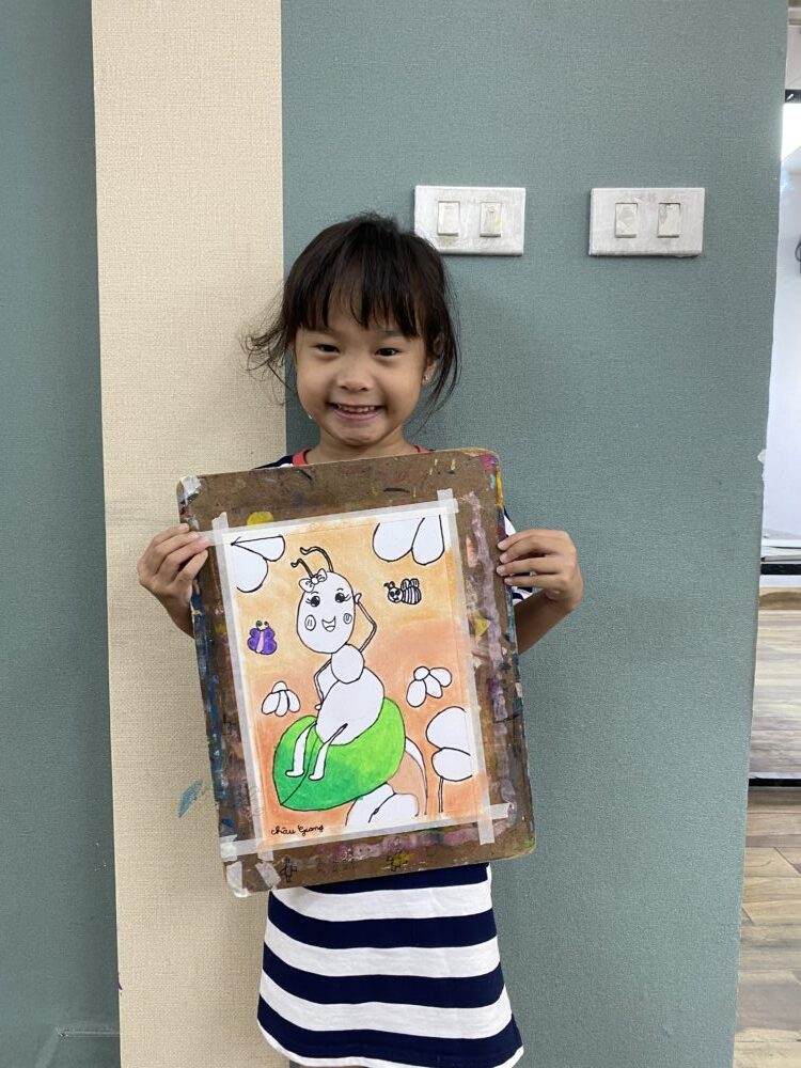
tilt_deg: -4.9
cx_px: 400
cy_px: 534
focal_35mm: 26
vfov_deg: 67.3
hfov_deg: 53.1
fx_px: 802
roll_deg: -1.0
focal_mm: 4.25
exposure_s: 1/50
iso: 64
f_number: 1.8
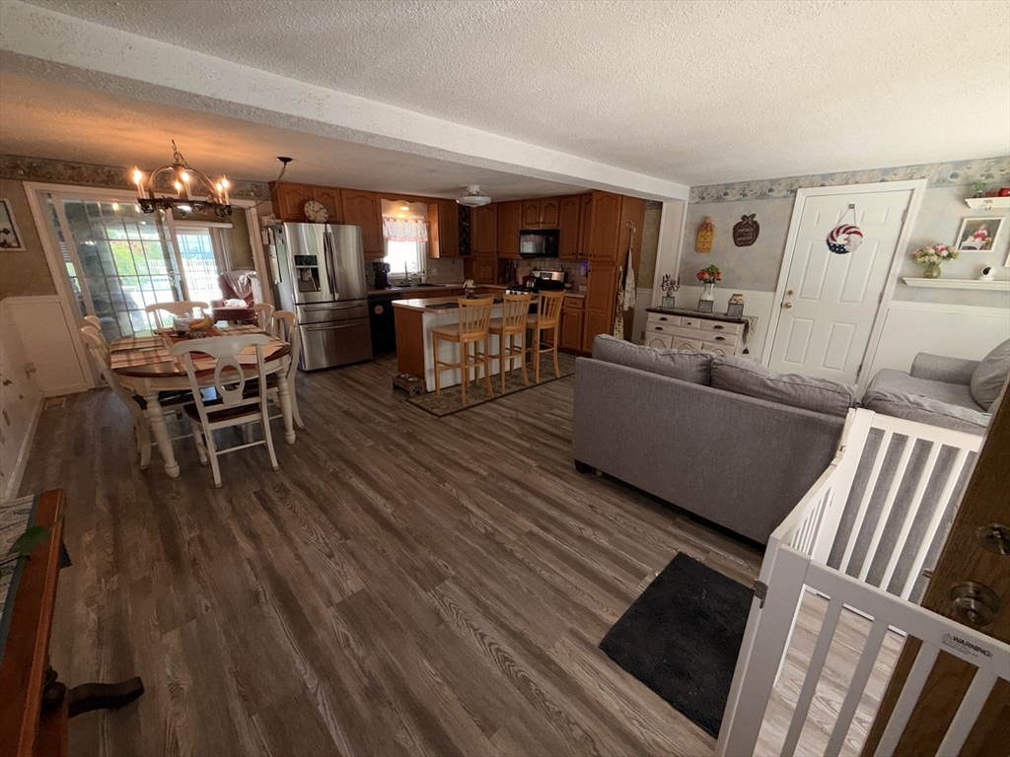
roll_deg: -0.3
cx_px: 505
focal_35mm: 14
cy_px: 378
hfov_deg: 102.1
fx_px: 408
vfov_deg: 85.7
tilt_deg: -19.0
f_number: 2.2
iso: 40
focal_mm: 2.22
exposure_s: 1/60
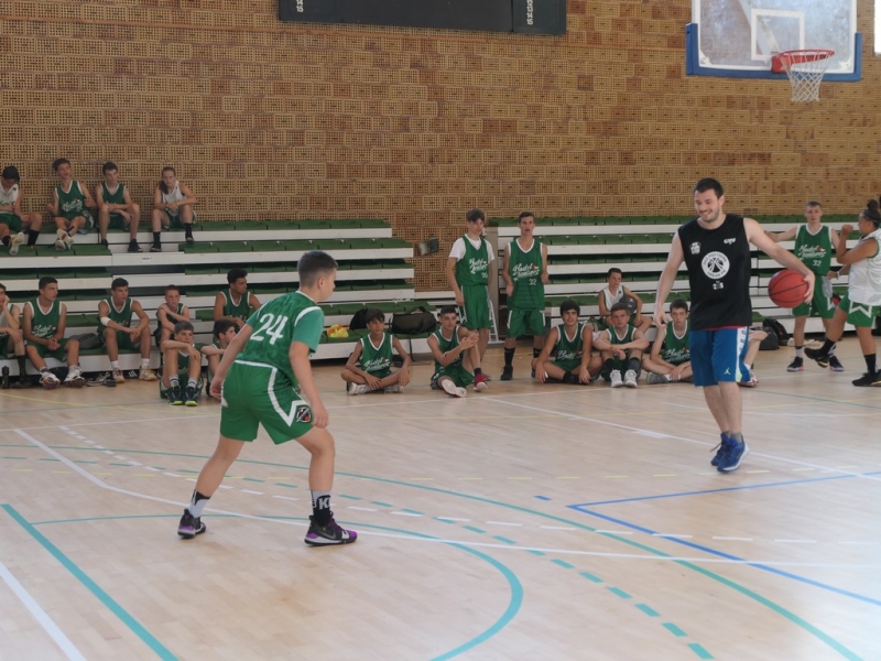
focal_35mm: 60
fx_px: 1527
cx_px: 440
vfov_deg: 24.4
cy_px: 330
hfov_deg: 32.2
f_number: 2.8
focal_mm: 20.4
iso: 320
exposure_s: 1/100
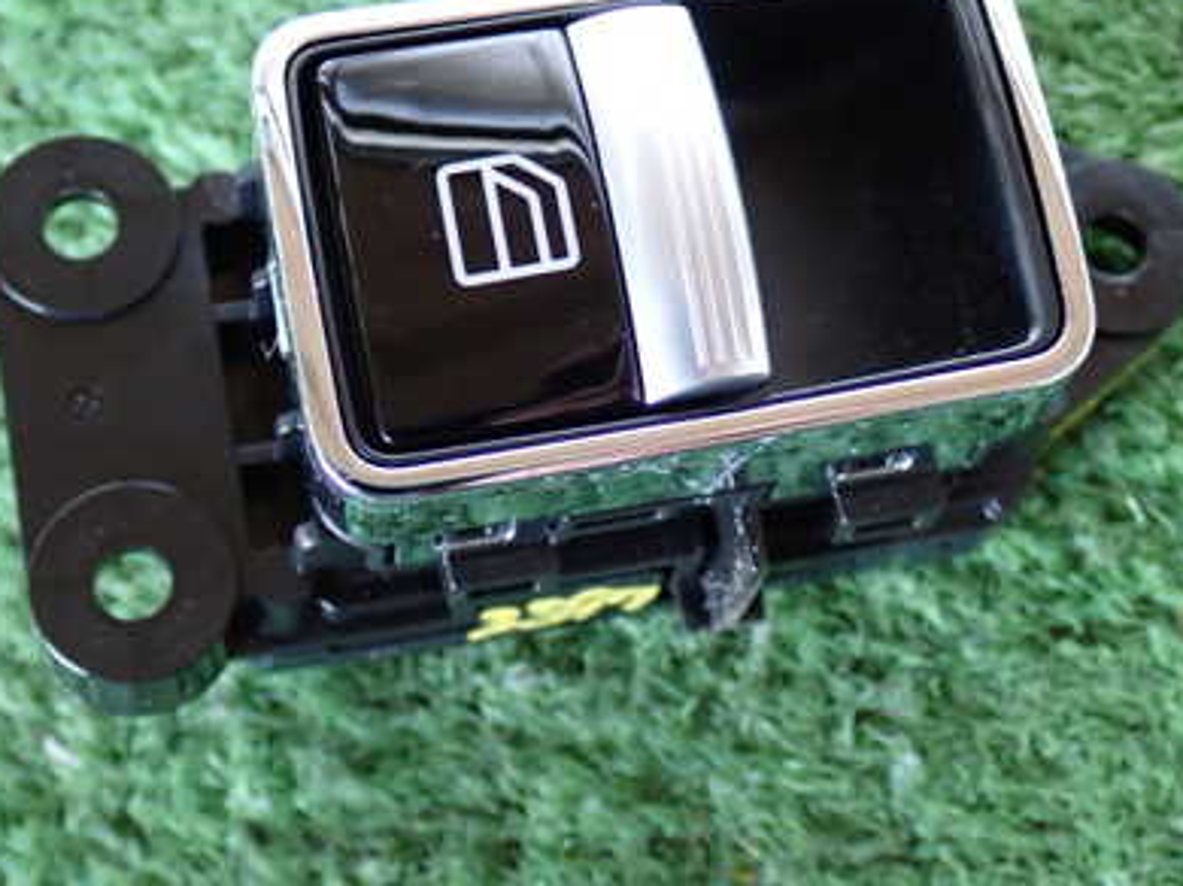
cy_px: 331
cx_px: 649
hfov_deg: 25.3
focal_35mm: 77
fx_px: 2630
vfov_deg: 19.1
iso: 800
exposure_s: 1/20
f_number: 3.2
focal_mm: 9.01
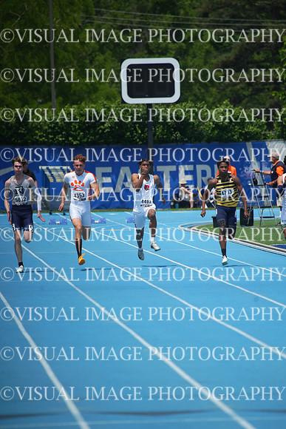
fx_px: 4763
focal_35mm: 400
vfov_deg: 5.2
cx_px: 143
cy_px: 214
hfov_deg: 3.4
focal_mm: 400
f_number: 5.6
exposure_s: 1/2500
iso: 400
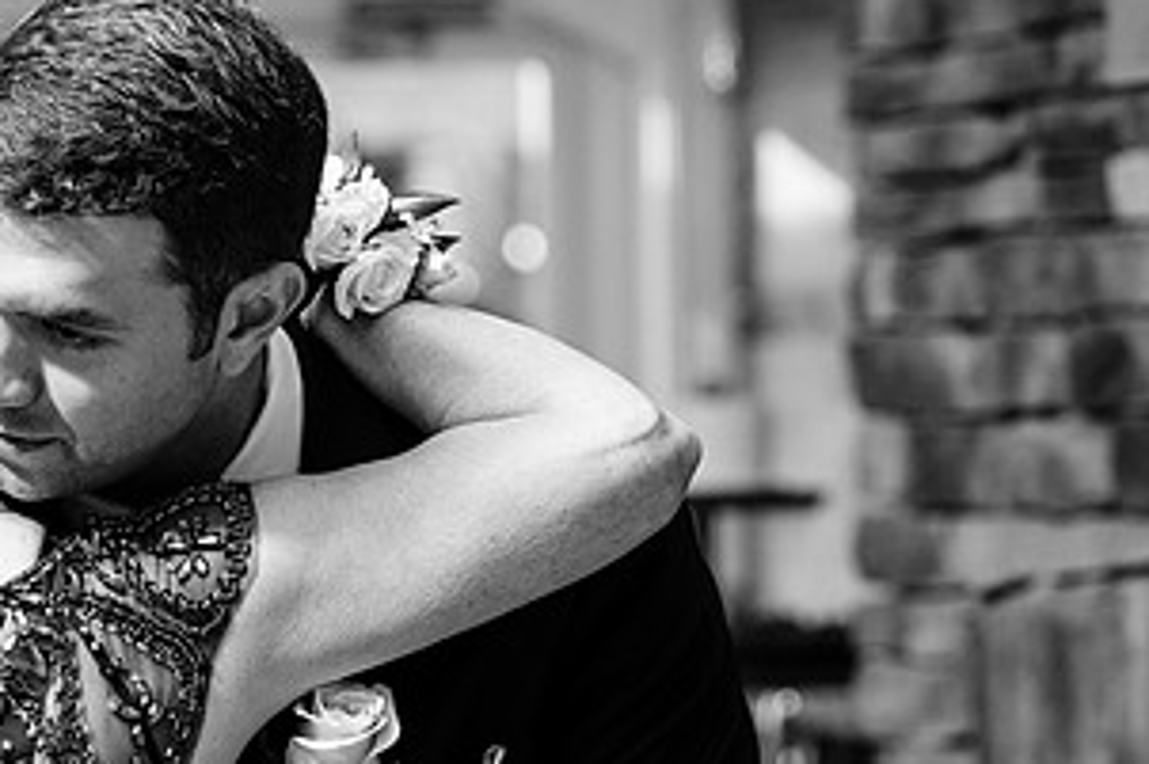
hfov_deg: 10.7
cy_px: 515
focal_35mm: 191
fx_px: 6093
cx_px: 174
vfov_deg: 7.2
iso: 2000
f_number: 4
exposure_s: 1/200
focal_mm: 90
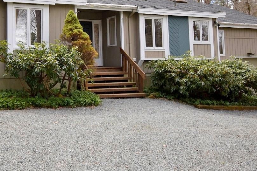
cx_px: 56
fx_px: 293
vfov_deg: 31.8
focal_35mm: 41
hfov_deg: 45.3
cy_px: 35
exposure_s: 1/200
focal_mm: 13
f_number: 4.8
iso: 100
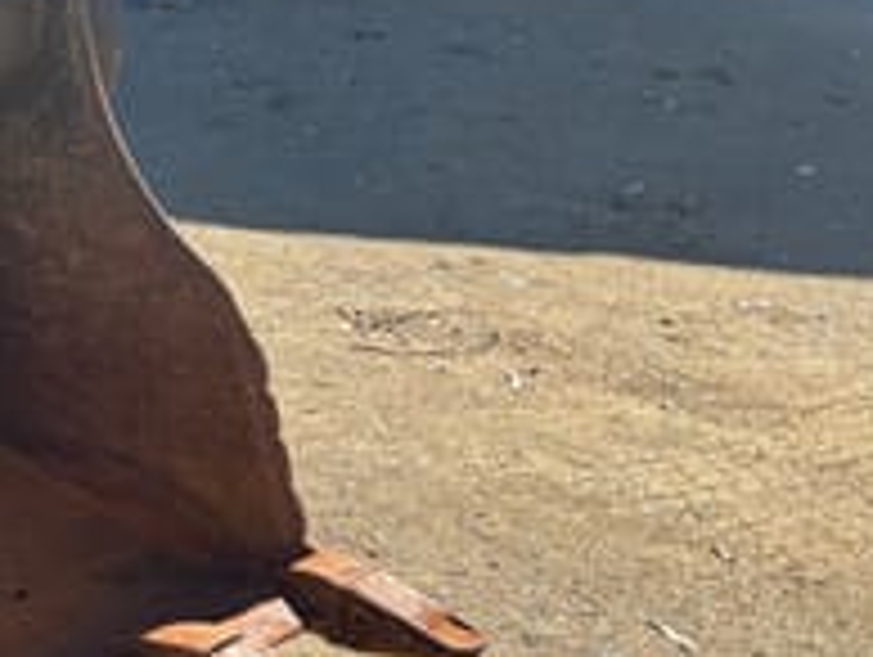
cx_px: -176
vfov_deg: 22.0
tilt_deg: -20.6
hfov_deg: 25.9
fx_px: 1692
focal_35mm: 67
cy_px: 281
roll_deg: -2.7
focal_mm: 5.96
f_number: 1.6
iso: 50
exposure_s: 1/1037
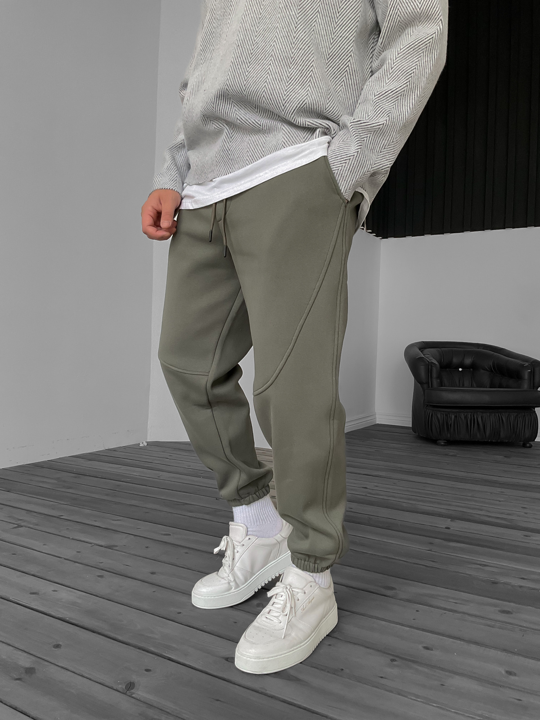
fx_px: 603
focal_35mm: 29
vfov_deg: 61.7
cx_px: 270
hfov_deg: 48.2
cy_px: 360
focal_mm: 3
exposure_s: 1/110
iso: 64
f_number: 1.8
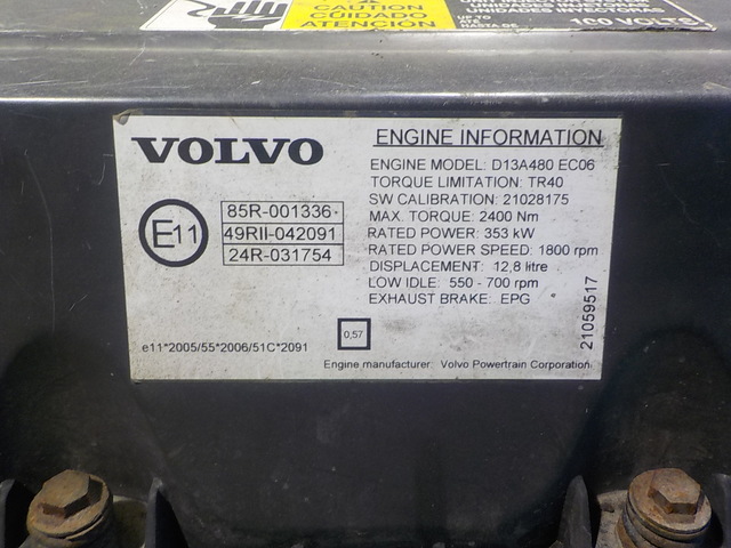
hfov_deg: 60.0
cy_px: 274
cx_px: 366
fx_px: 634
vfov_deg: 46.8
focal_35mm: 30
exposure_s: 1/30
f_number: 3.3
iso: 125
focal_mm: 4.1
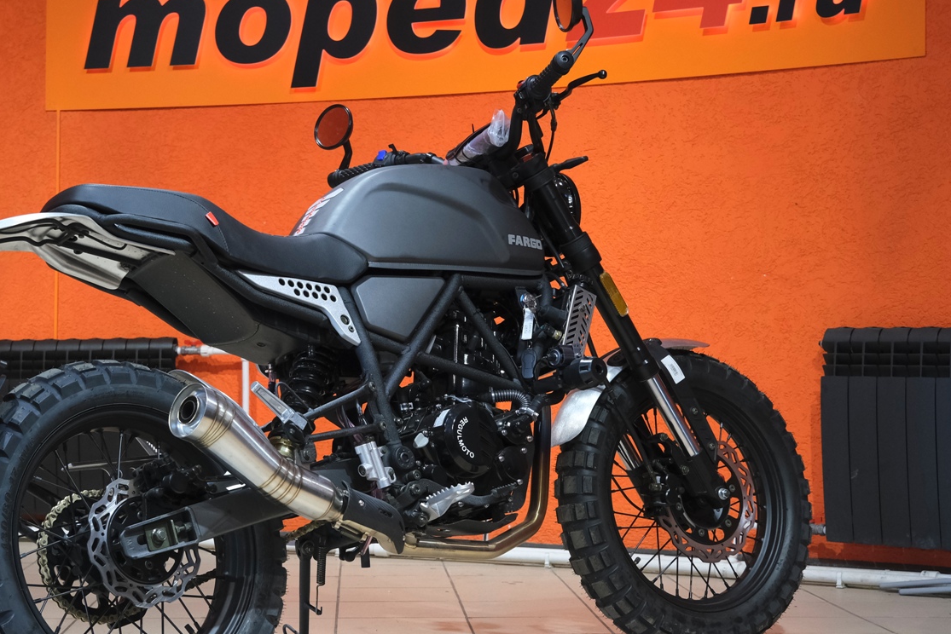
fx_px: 1744
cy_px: 284
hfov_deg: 30.3
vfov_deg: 20.6
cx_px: 322
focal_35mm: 66
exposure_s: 1/100
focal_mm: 30.8
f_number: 4
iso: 1600
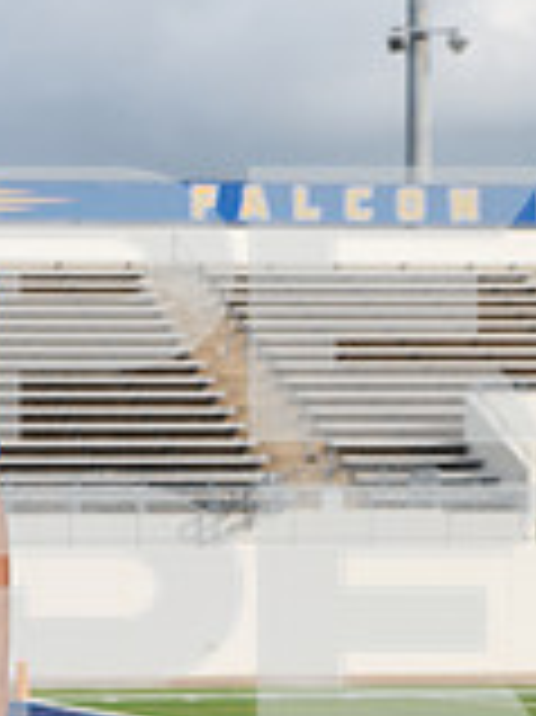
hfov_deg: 11.1
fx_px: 2708
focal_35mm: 131
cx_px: -108
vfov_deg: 14.9
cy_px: 626
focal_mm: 48
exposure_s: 1/400
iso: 100
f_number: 7.1
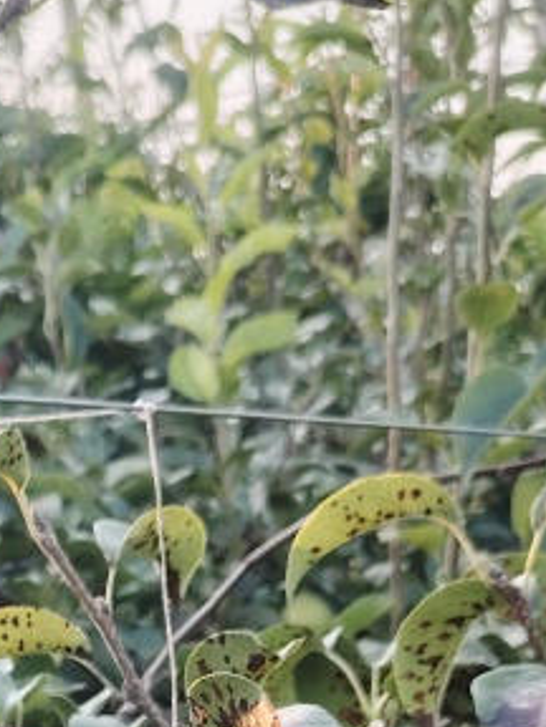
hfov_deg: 15.6
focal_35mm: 89
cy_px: 1137
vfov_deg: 18.9
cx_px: -200
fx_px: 1872
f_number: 1.75
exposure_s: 1/900
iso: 506
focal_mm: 5.25
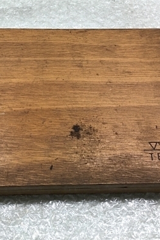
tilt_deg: -62.0
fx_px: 326
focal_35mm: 49
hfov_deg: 27.3
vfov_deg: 40.3
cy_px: 112
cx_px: 49
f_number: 2.2
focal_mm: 4.15
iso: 25
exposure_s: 1/60
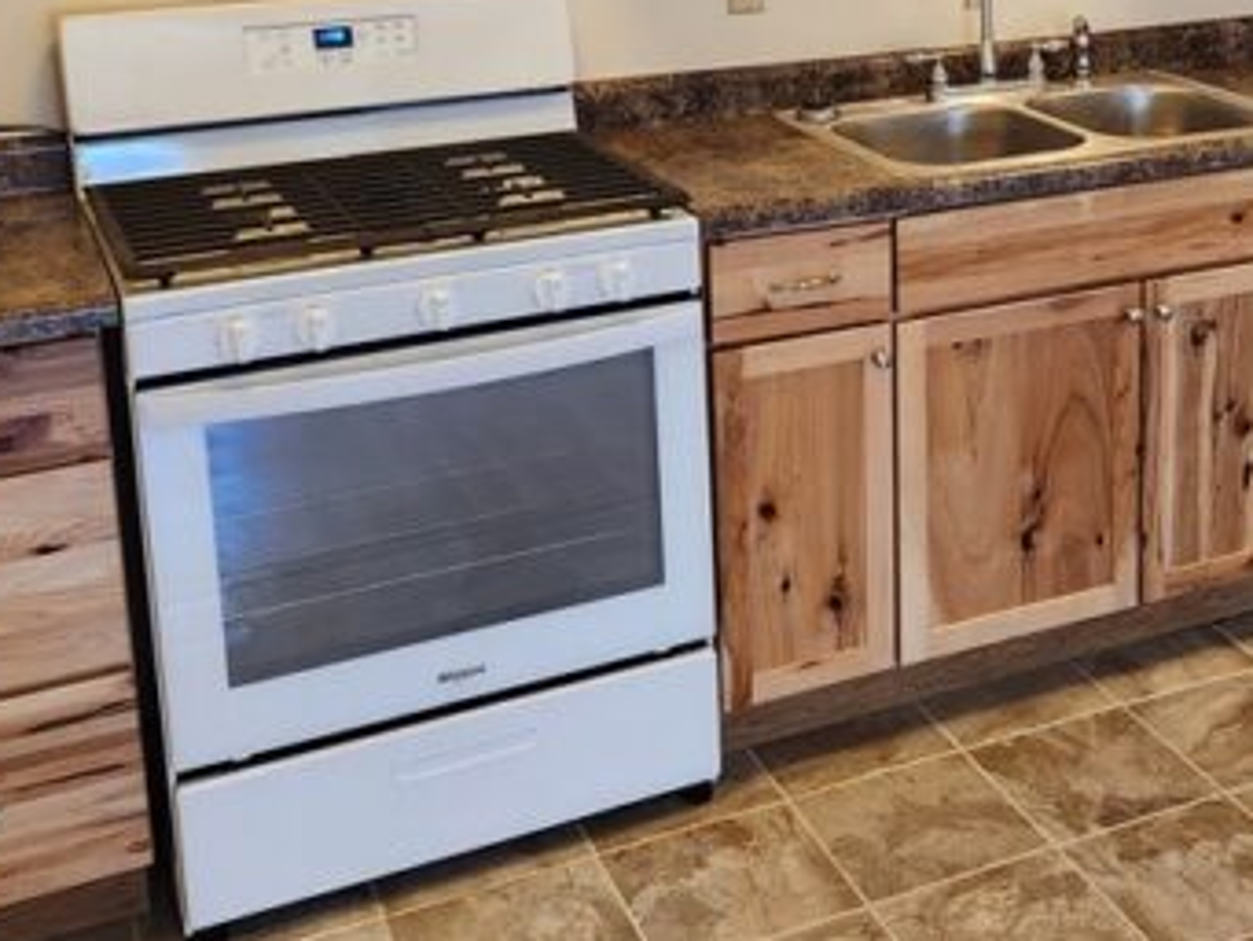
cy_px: 147
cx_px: 948
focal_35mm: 54
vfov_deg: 26.4
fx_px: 1955
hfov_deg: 34.7
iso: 320
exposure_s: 1/120
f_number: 1.8
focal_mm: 5.4
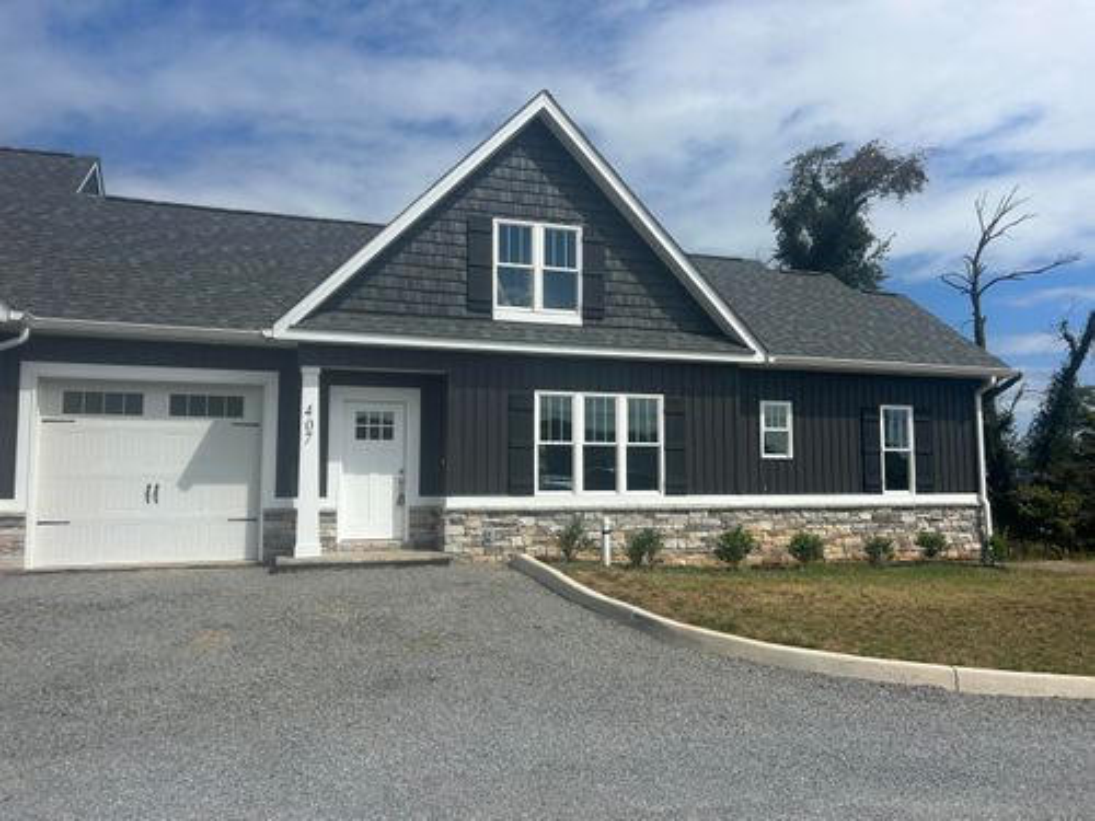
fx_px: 822
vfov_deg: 53.1
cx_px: 548
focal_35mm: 26
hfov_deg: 67.3
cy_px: 410
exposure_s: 1/5882
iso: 50
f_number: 1.5
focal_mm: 5.7
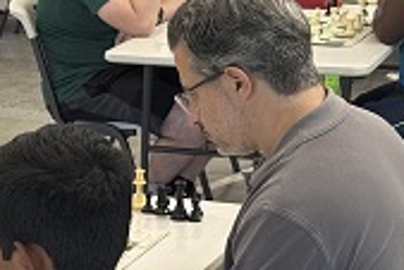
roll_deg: +1.0
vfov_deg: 9.6
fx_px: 1595
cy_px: 306
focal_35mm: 142
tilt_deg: -19.8
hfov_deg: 13.9
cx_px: -112
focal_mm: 6.76
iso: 100
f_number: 1.78
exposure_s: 1/100
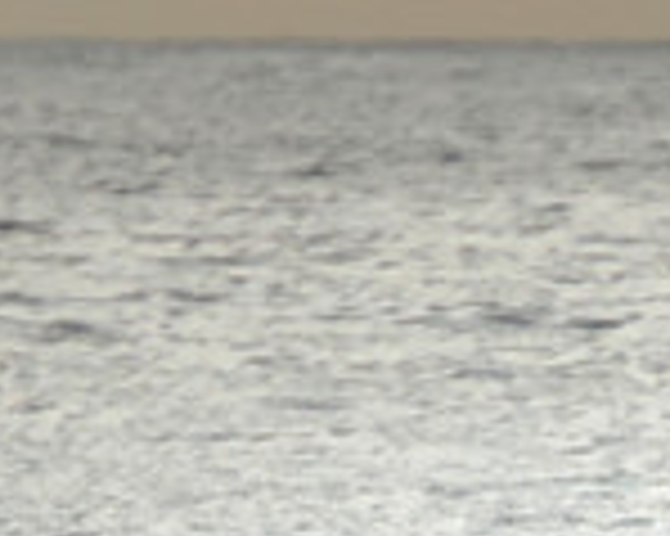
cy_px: 803
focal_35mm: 2013
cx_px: 1186
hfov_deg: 1.0
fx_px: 39890
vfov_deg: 0.8
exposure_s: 1/2000
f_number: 5.6
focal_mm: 400
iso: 720
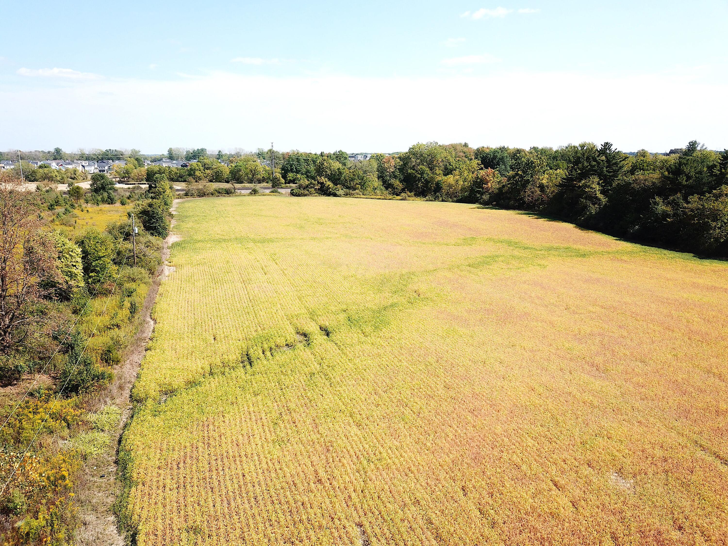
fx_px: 547
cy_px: 273
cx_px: 364
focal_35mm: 26
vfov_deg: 53.1
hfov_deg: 67.3
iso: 100
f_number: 2.2
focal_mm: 4.73
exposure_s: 1/800
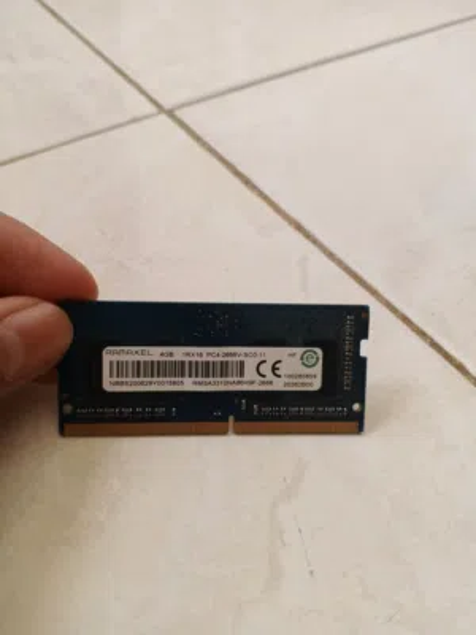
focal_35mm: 23
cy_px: 318
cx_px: 238
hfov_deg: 58.9
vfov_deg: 73.9
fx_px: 422
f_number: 1.6
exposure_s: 1/33.3
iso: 592
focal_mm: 4.09
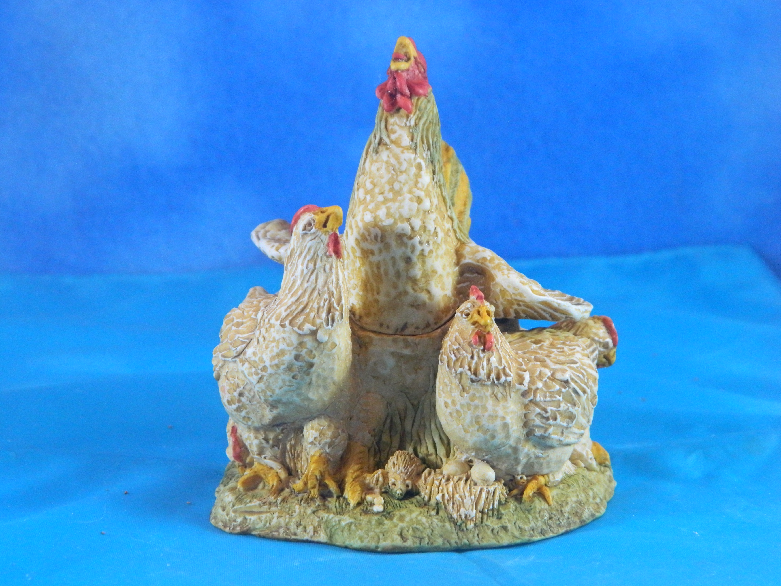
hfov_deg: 27.8
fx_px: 1579
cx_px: 390
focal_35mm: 70
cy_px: 293
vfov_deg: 21.0
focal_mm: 12.6
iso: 400
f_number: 4
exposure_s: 1/30
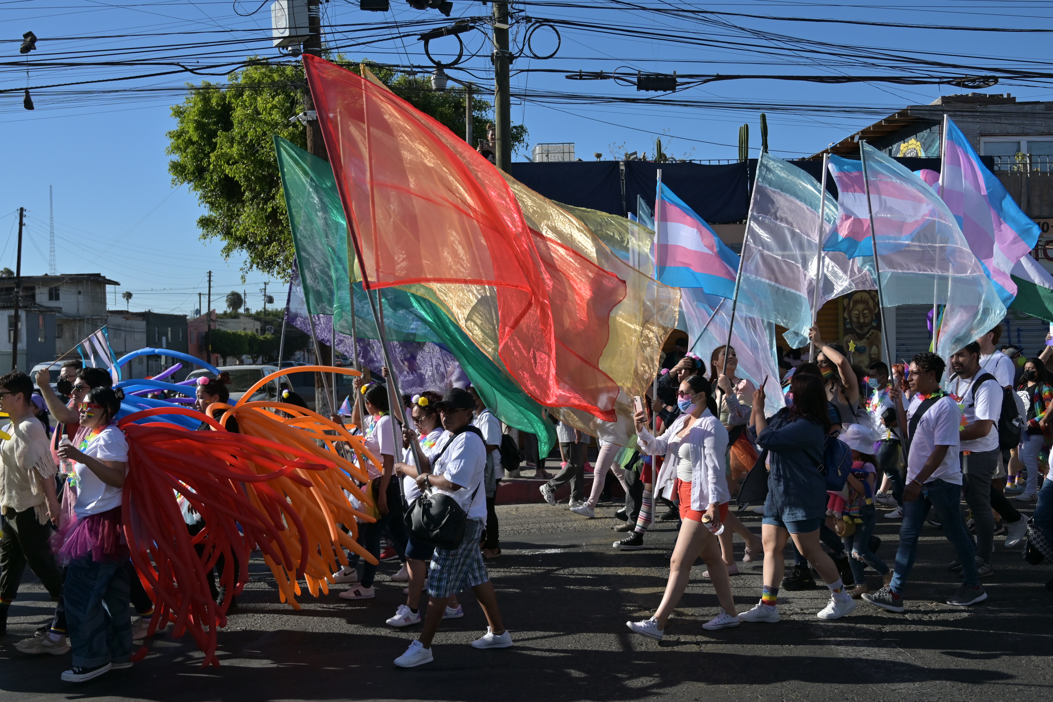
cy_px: 351
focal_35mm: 36
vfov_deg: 36.9
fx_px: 1053
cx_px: 526
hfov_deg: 53.1
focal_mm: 24
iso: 200
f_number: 4
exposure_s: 1/3200
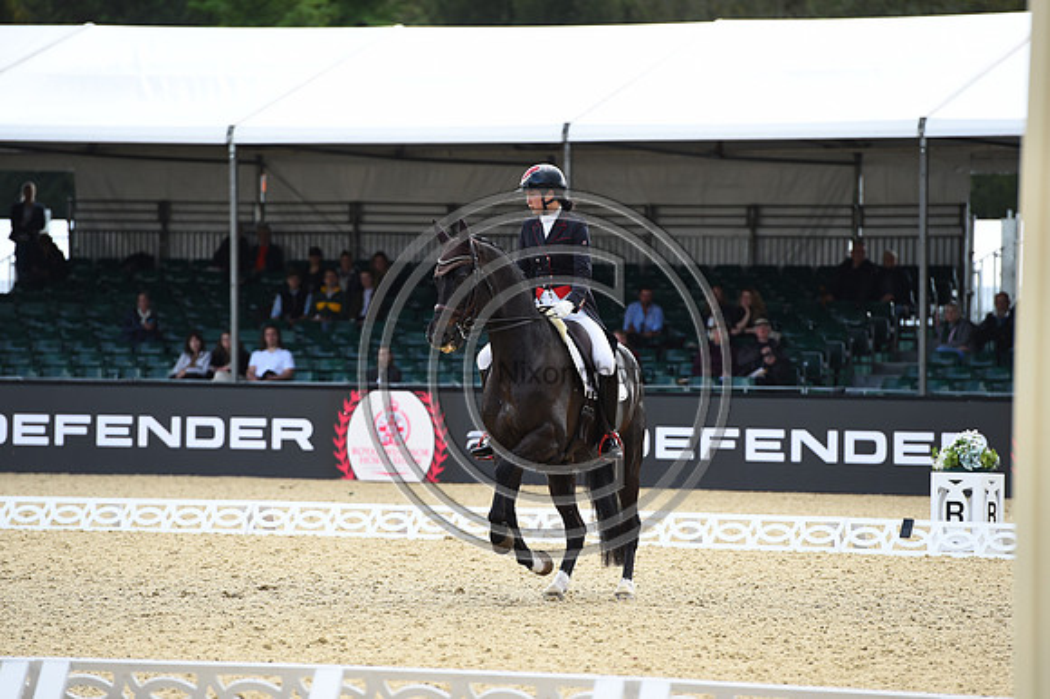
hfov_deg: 10.3
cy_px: 350
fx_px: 5830
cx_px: 525
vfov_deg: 6.9
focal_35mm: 200
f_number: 4.5
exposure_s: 1/1250
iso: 560
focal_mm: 200
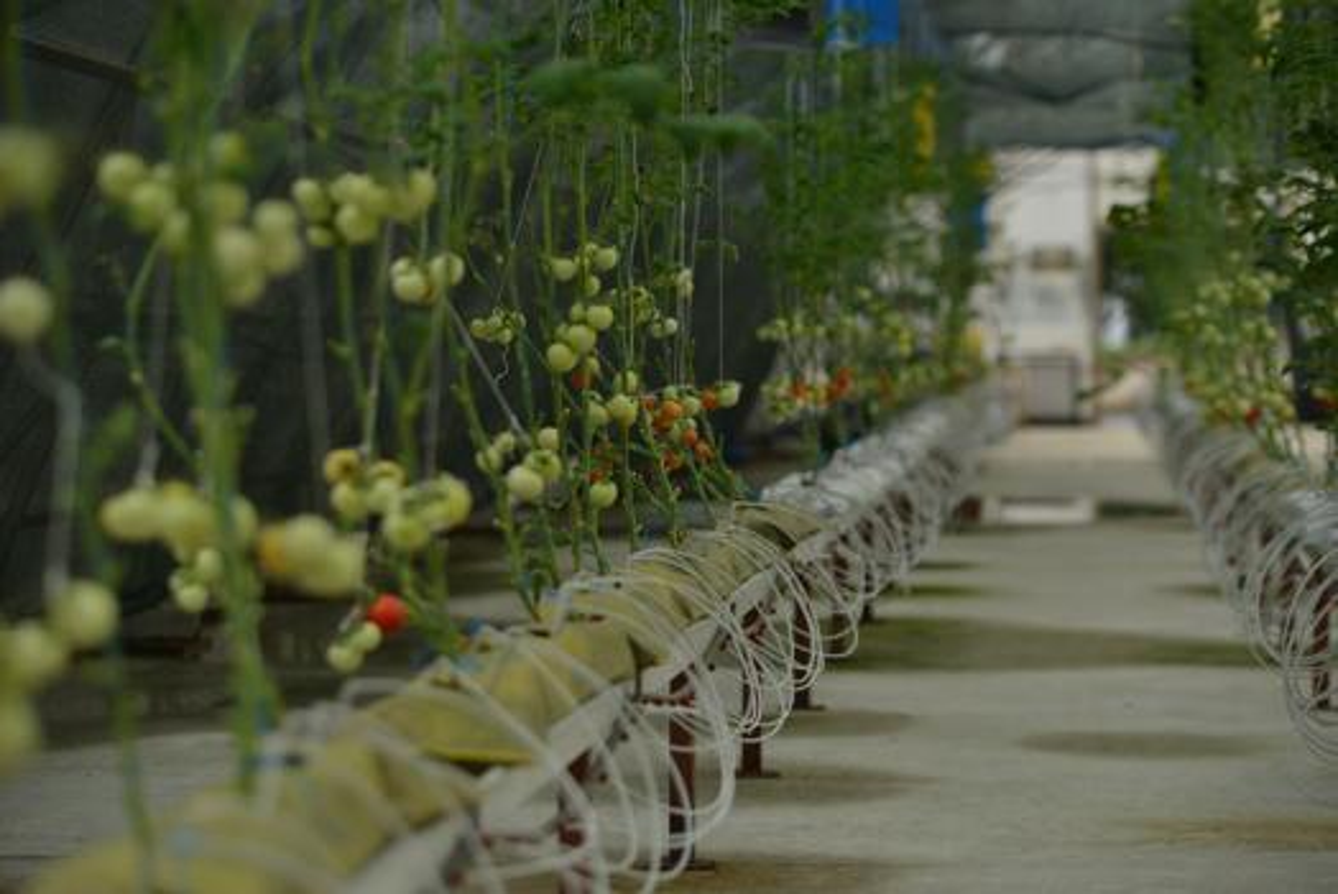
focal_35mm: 98
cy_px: 447
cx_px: 669
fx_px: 3644
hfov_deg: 20.8
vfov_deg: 14.0
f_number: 2.8
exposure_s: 1/2000
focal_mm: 98
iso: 1600
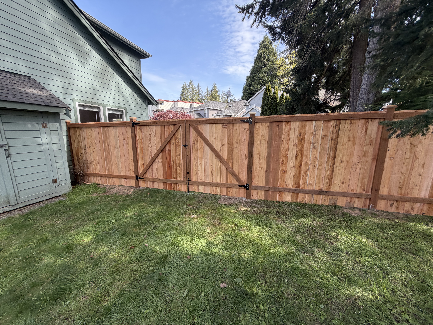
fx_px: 175
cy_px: 162
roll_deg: -1.3
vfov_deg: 85.7
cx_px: 216
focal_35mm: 14
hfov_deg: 102.1
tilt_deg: -10.3
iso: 50
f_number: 2.2
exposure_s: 1/222
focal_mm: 2.22
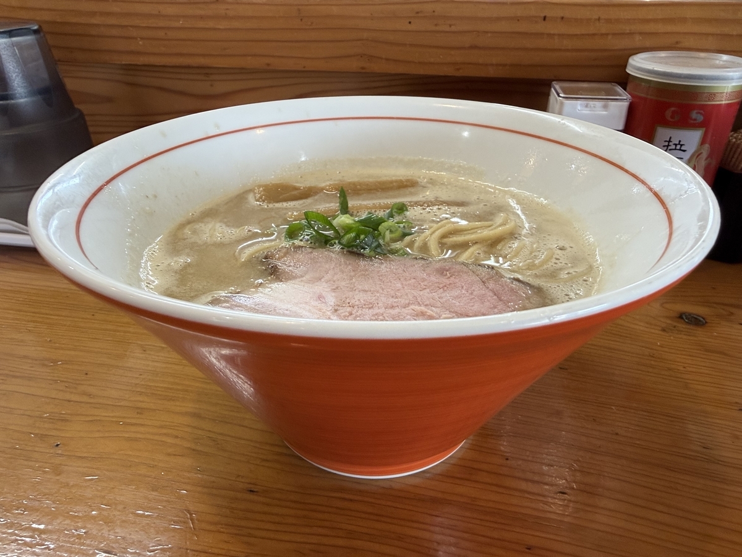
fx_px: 536
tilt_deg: -31.4
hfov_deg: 69.4
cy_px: 278
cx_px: 371
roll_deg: -0.4
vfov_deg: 54.9
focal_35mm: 25
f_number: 2.2
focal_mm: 2.22
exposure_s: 1/121
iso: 160
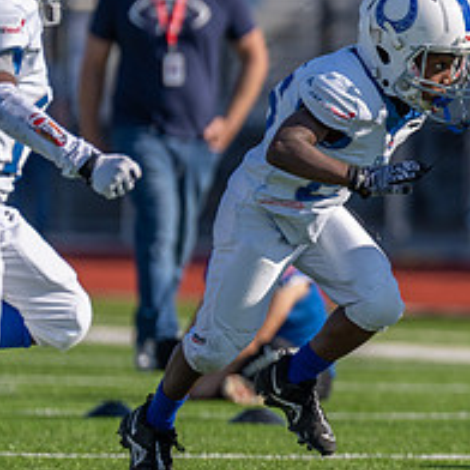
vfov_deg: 2.6
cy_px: 164
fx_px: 10446
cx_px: 737
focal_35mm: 680
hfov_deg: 2.6
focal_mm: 200
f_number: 3.2
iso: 160
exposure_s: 1/3200
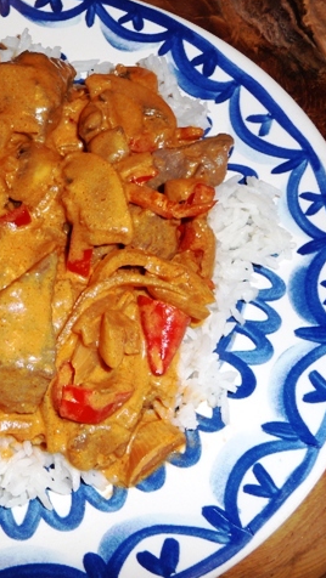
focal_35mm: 41
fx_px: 630
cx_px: 26
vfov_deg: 49.4
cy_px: 288
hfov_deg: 27.8
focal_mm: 4.7
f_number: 3.3
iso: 100
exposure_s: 1/30
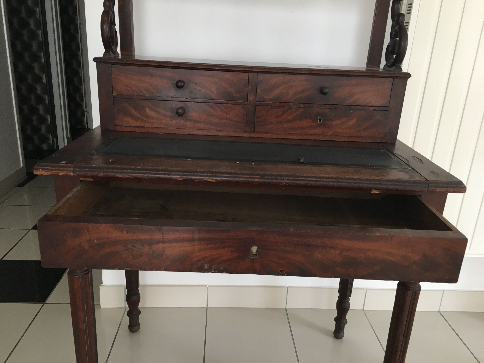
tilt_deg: -18.0
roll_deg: -3.7
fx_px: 405
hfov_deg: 61.7
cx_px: 242
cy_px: 182
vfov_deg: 48.2
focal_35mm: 29
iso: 64
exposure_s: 1/33
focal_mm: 4.15
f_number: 2.2
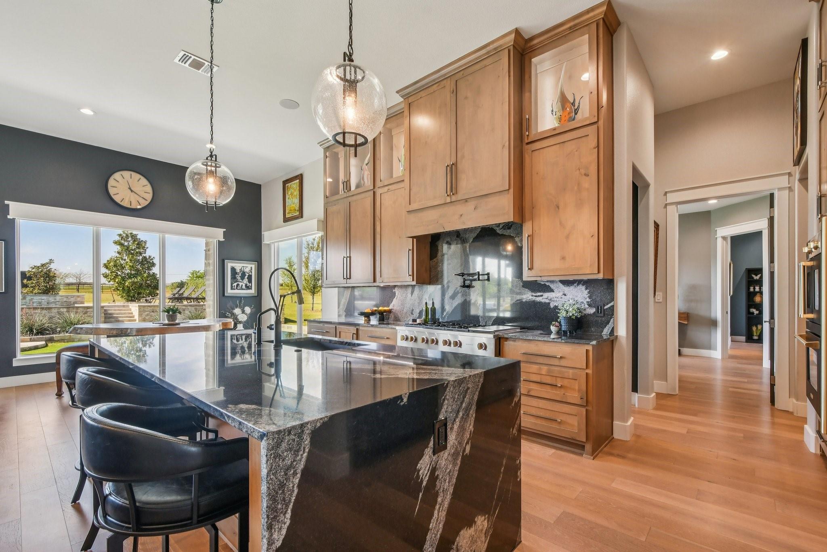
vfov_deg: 77.3
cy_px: 276
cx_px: 414
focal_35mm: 15
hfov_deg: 100.4
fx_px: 345
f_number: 8
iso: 400
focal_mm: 10
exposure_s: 1/60
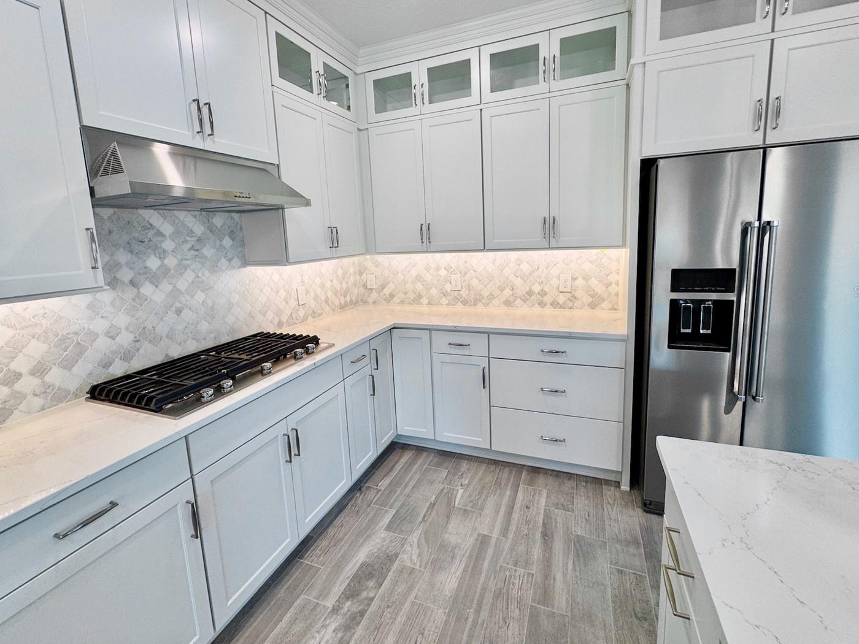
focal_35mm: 16
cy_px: 291
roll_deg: +2.1
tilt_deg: -9.3
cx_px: 422
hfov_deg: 94.5
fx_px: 397
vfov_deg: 77.9
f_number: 2.2
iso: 100
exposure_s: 1/120
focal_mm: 2.22
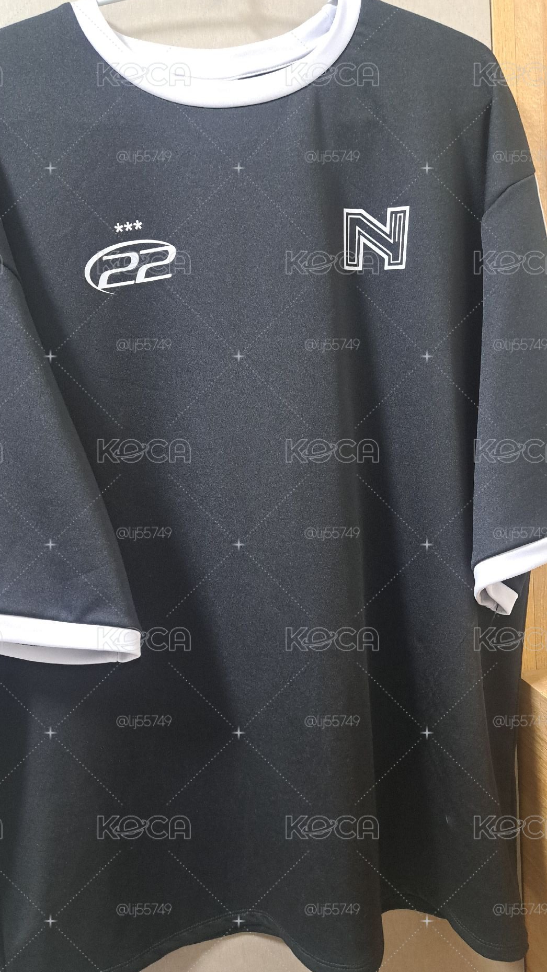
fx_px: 696
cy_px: 482
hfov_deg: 42.8
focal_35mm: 27
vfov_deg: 69.9
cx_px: 238
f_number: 1.8
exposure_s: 1/24
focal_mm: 5.23
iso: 640
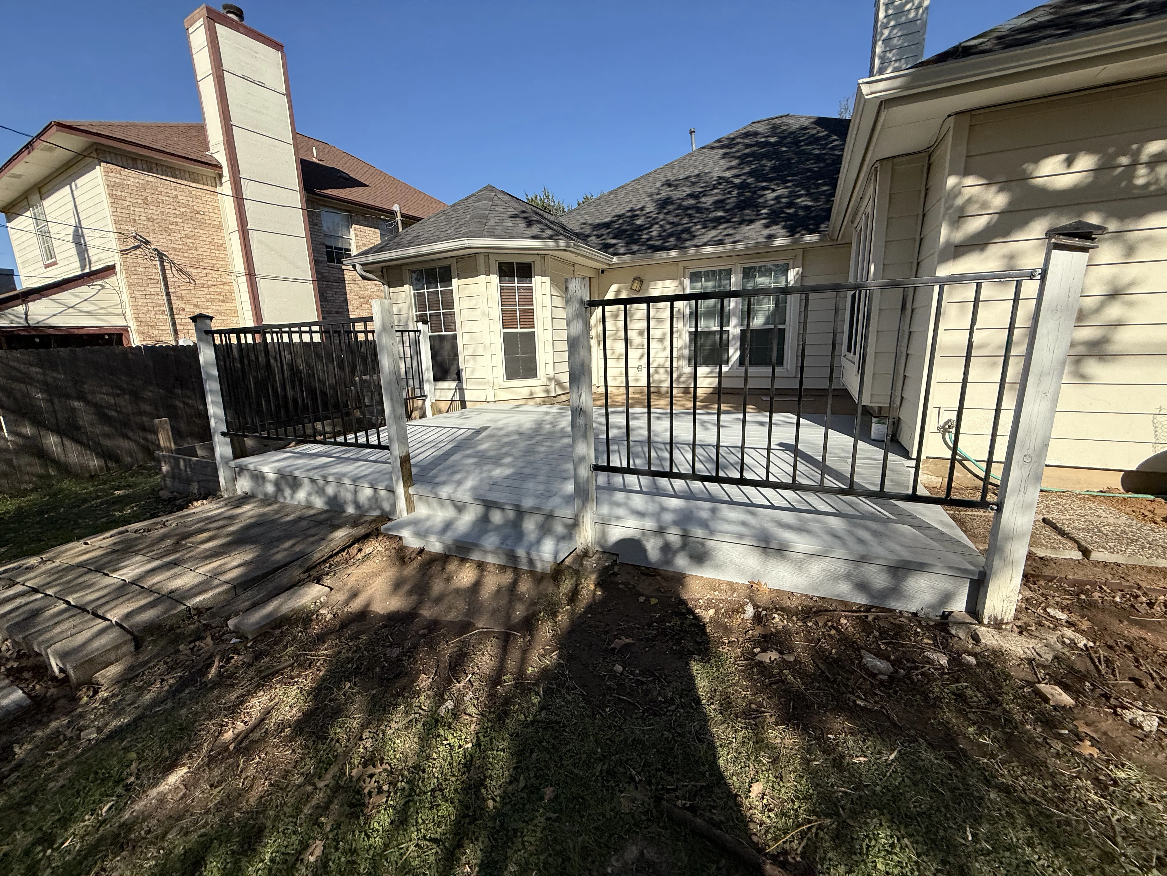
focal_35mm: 14
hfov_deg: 102.1
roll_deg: +2.3
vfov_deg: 85.7
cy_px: 438
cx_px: 584
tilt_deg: -11.1
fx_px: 472
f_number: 2.2
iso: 50
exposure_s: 1/2165
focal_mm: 2.22
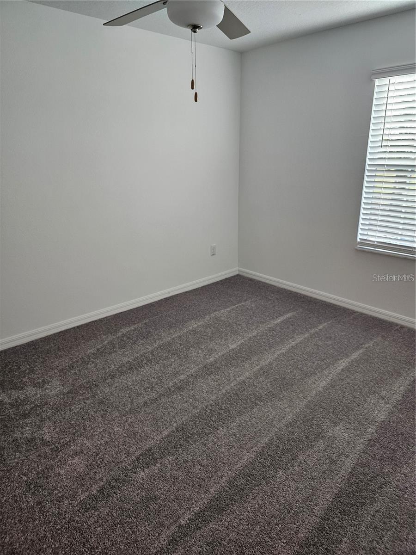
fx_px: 369
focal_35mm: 23
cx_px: 208
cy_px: 278
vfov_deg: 73.9
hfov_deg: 58.9
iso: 160
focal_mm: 6.3
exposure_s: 1/120
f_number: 1.7
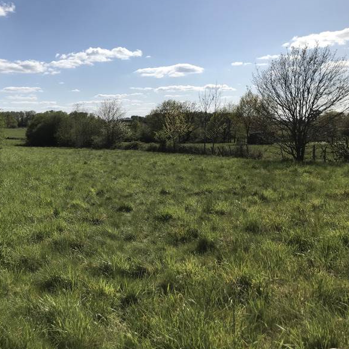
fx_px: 388
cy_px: 172
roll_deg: +2.0
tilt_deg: -7.4
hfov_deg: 47.7
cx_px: 118
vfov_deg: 48.4
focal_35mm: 34
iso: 20
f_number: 1.8
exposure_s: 1/4808
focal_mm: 3.99
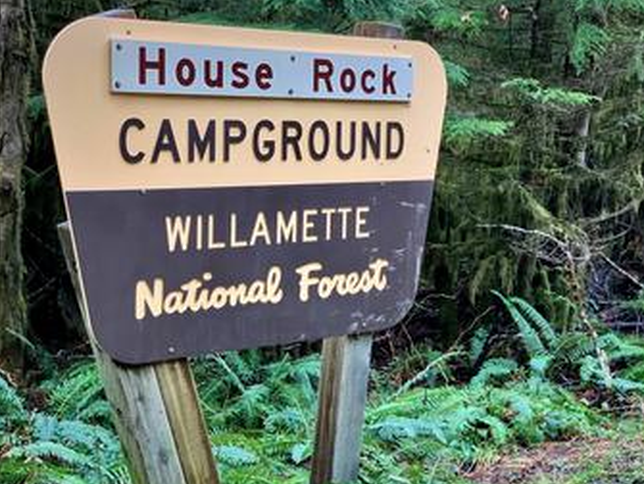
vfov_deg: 23.7
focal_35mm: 62
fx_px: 1155
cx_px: 350
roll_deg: -2.0
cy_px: 269
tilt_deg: -8.0
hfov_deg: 31.1
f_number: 2.4
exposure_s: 1/83
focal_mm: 6
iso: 125
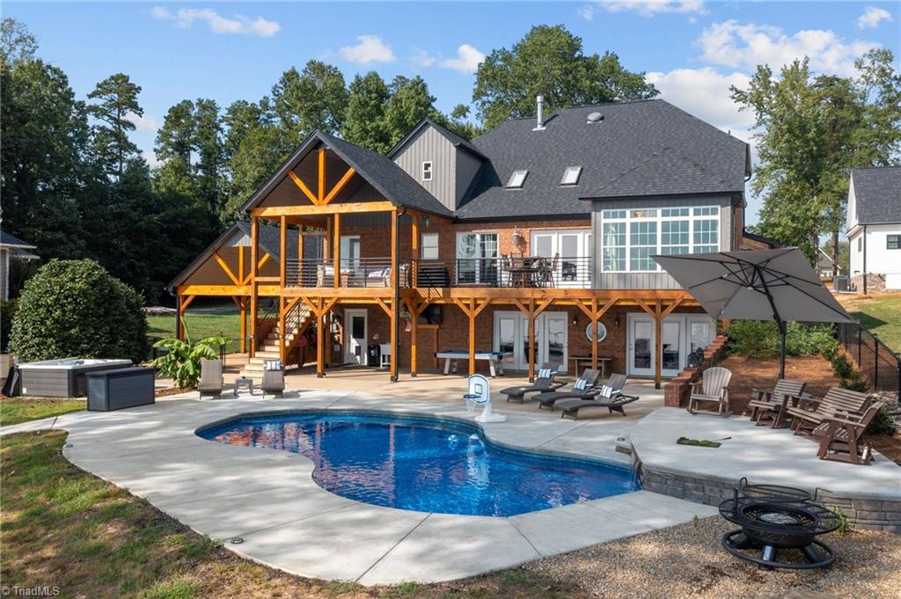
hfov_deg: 65.5
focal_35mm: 28
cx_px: 450
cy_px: 300
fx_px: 700
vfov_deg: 46.3
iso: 100
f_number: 5.6
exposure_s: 1/500
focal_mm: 10.26
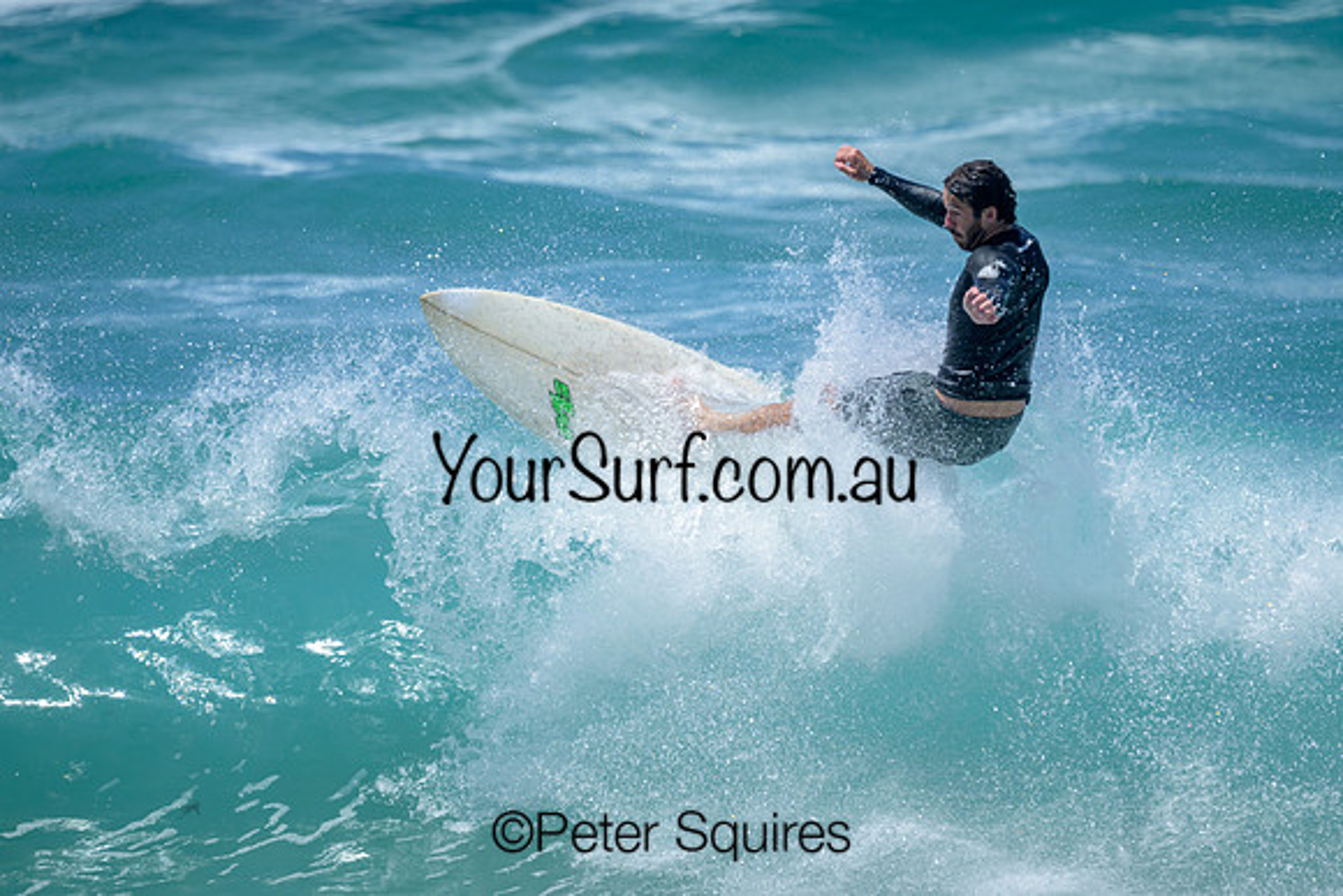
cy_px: 334
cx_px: 837
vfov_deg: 1.4
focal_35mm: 1004
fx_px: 37447
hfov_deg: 2.1
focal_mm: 800
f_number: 6.3
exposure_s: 1/2500
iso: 320
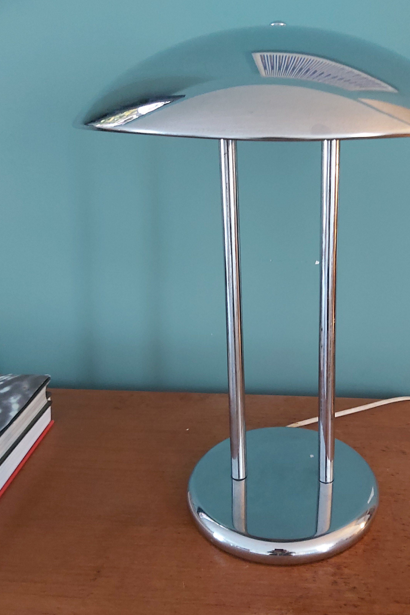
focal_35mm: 34
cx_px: 278
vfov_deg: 55.8
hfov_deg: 38.4
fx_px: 581
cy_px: 312
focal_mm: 3.92
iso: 800
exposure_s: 1/25
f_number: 1.7
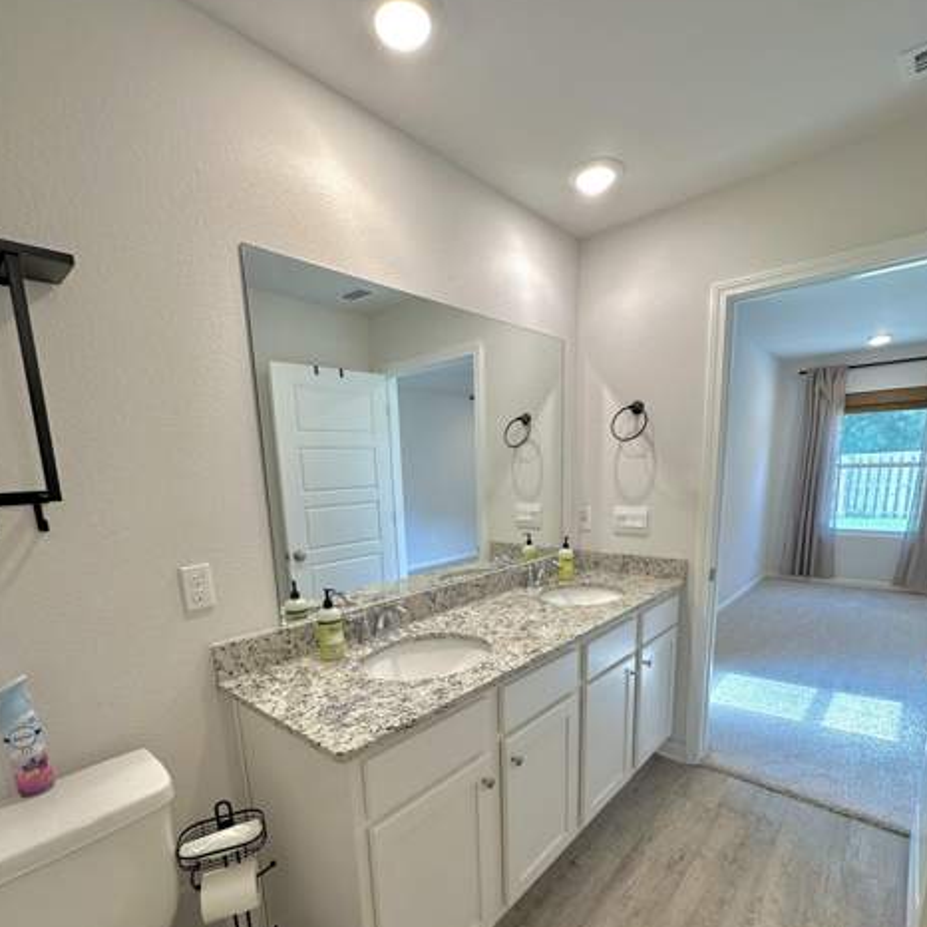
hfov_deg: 84.0
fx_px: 515
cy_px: 575
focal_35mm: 17
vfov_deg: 82.5
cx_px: 464
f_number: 2.2
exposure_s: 1/120
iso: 160
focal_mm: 2.22
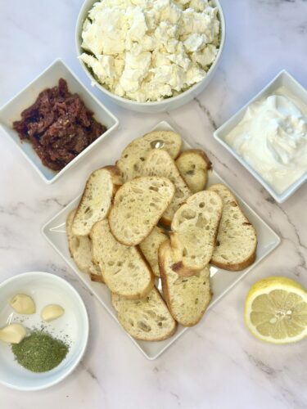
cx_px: 154
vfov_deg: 39.7
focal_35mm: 48
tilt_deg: -77.3
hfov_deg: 30.3
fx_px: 568
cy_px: 204
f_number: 1.78
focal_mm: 6.86
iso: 80
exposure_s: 1/179
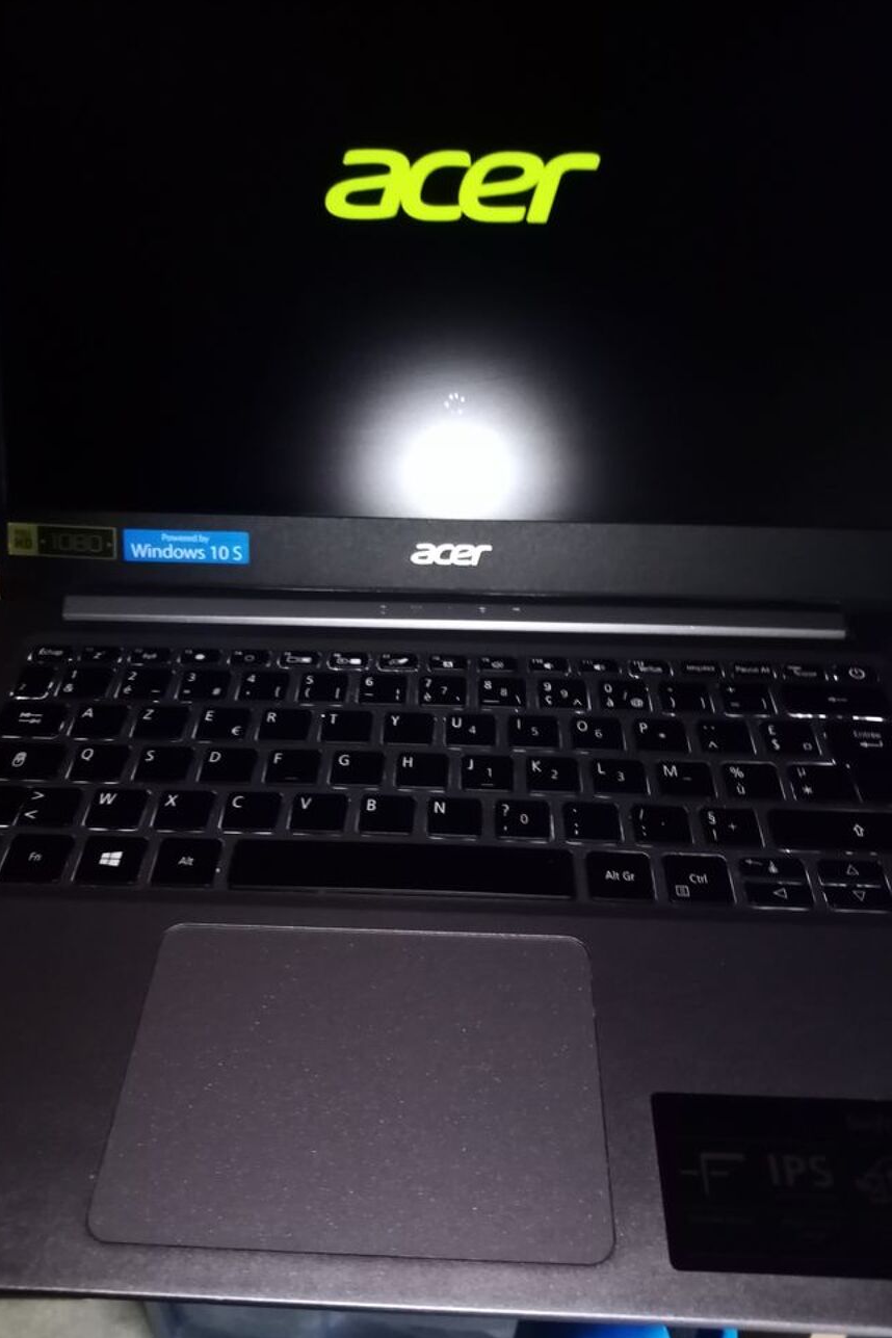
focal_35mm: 28
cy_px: 653
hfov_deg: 46.4
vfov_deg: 65.5
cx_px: 414
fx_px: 1041
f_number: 1.8
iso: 458
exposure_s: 1/25
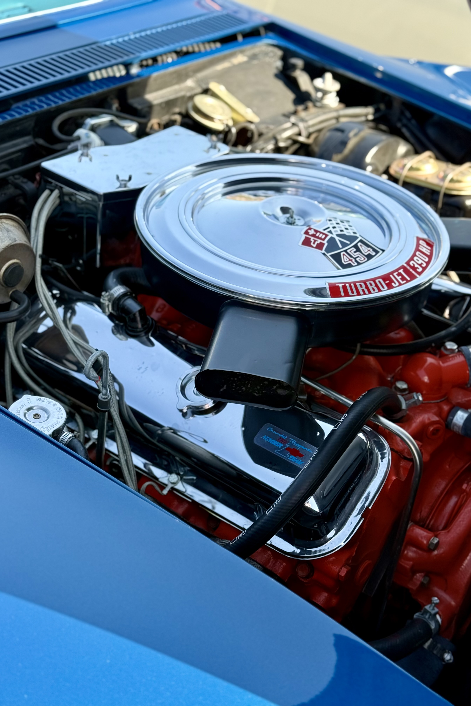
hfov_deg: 27.0
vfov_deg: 39.6
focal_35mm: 50
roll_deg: -6.7
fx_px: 981
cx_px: 223
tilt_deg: -35.8
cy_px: 353
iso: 125
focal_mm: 6.76
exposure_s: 1/242
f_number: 1.78
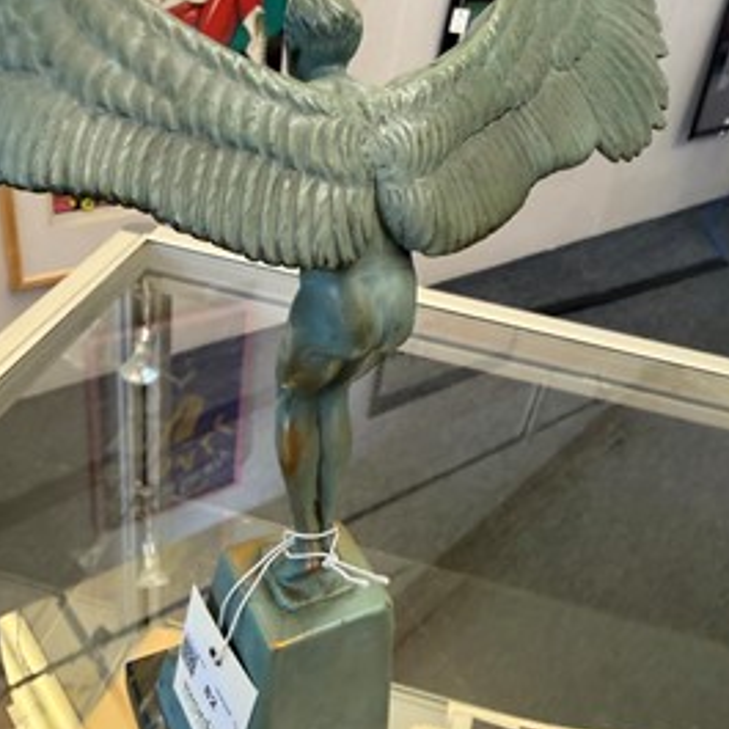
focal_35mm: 32
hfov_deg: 51.1
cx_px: 358
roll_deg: -9.5
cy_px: 410
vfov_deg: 51.0
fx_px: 762
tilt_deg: -34.5
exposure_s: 1/50
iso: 250
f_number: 2.2
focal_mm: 2.22
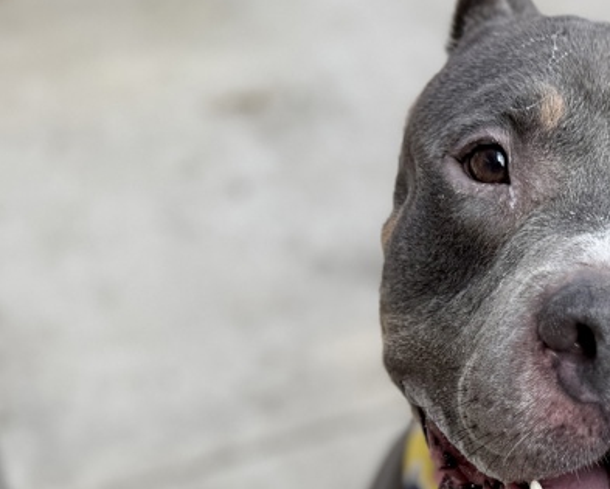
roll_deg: -2.6
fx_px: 1102
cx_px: 615
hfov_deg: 28.9
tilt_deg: -40.7
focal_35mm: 61
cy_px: 466
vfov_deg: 24.1
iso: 80
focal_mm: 6.76
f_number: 1.78
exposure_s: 1/909
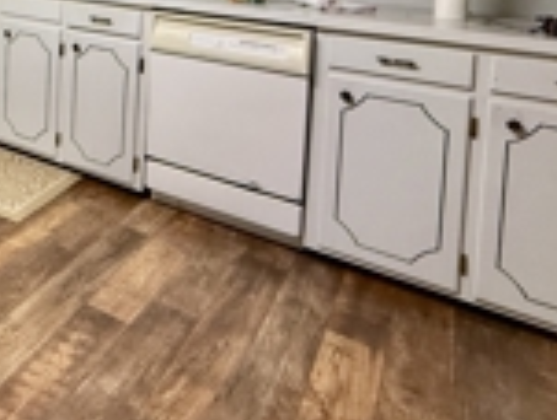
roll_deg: -1.2
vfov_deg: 33.5
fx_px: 597
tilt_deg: -2.2
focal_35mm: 37
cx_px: -15
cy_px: -48
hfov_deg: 42.4
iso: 320
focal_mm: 2.22
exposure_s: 1/120
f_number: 2.2
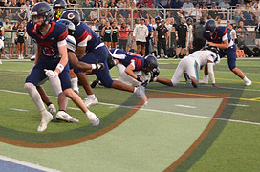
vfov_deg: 6.9
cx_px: 38
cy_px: 45
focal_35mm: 198
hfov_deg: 10.4
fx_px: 1427
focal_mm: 62
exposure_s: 1/500
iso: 2000
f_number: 4.5
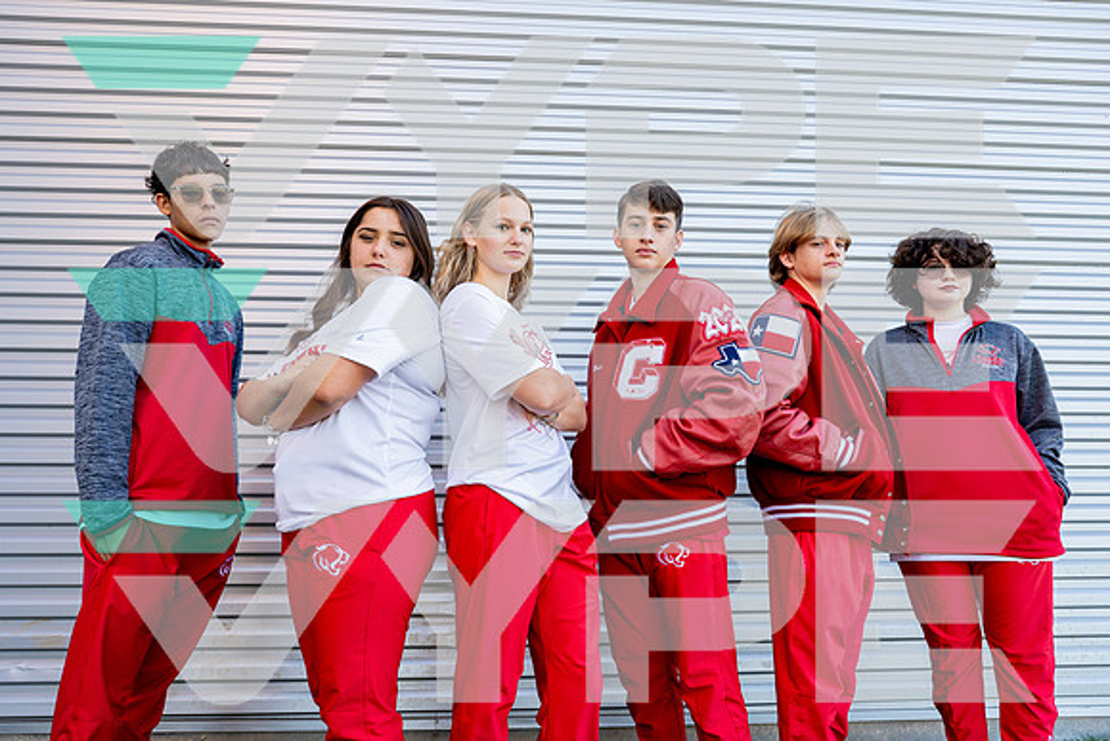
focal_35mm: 25
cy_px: 370
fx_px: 771
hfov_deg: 71.5
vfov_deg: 51.3
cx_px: 555
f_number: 8
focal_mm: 25
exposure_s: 1/125
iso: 500
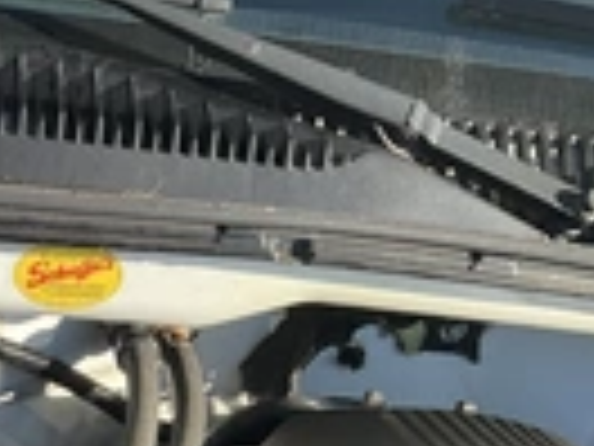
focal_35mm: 88
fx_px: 1510
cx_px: -194
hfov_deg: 20.2
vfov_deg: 15.5
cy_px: 671
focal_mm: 3
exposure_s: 1/606
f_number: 1.8
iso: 25
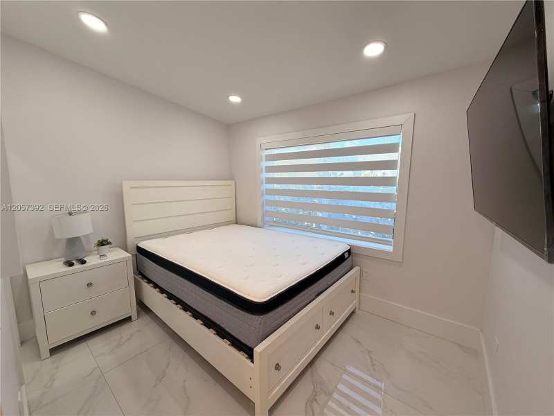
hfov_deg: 102.1
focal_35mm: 14
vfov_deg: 85.7
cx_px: 277
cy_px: 208
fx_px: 224
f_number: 2.2
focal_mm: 2.22
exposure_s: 1/120
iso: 80
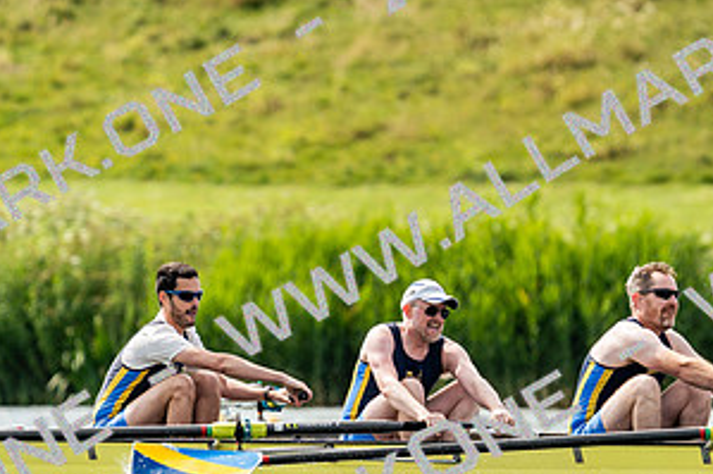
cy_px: 363
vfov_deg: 1.4
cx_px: 510
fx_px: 18784
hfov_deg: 2.2
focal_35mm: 949
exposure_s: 1/2000
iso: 400
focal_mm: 489
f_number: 6.3
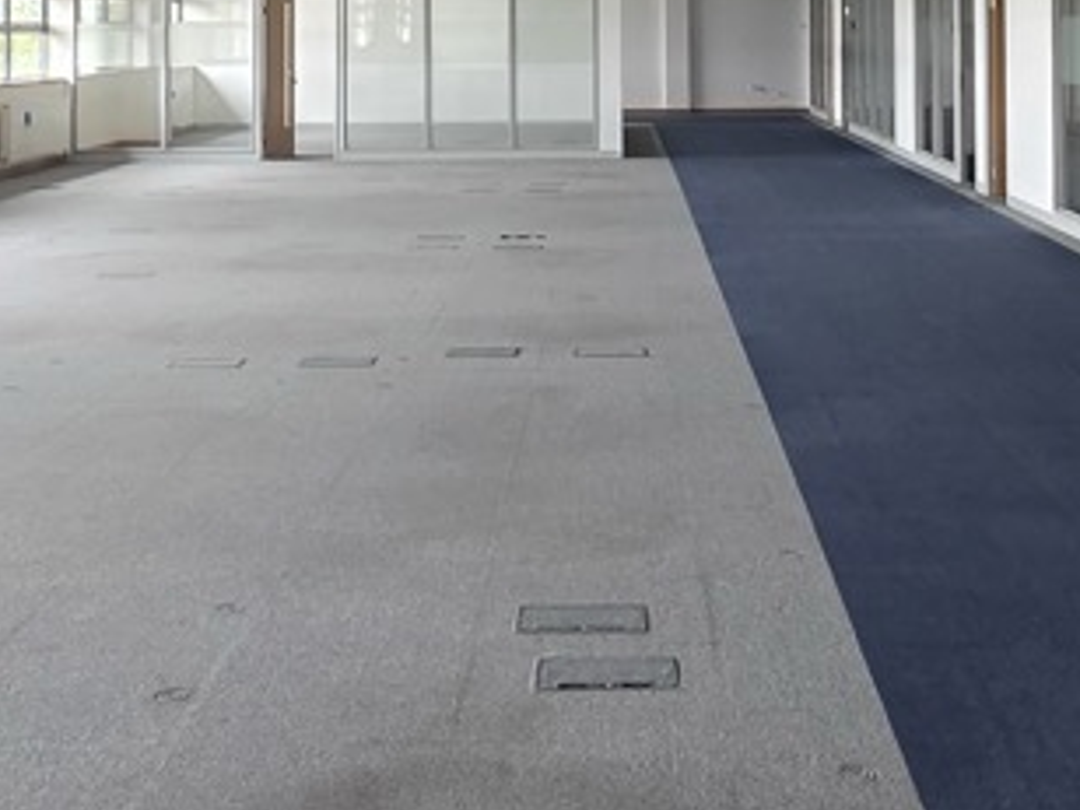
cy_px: -28
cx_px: 670
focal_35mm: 54
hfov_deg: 35.4
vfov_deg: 25.5
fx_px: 1685
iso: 160
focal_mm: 2.2
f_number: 1.9
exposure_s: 1/50
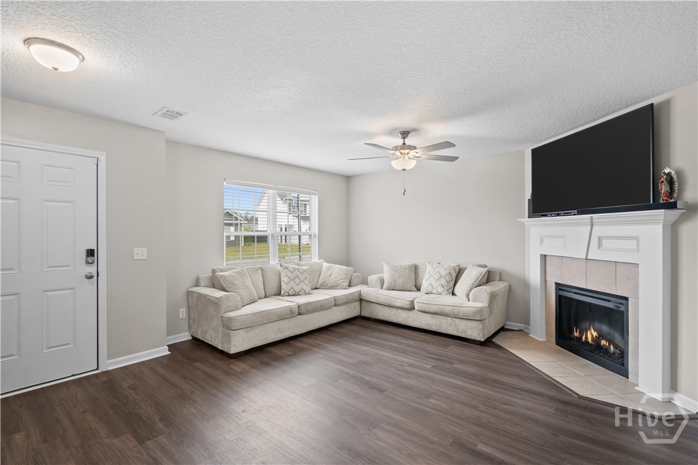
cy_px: 232
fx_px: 330
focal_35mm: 17
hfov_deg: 93.3
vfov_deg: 70.4
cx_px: 349
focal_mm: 17
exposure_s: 1/30
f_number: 6.3
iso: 1600
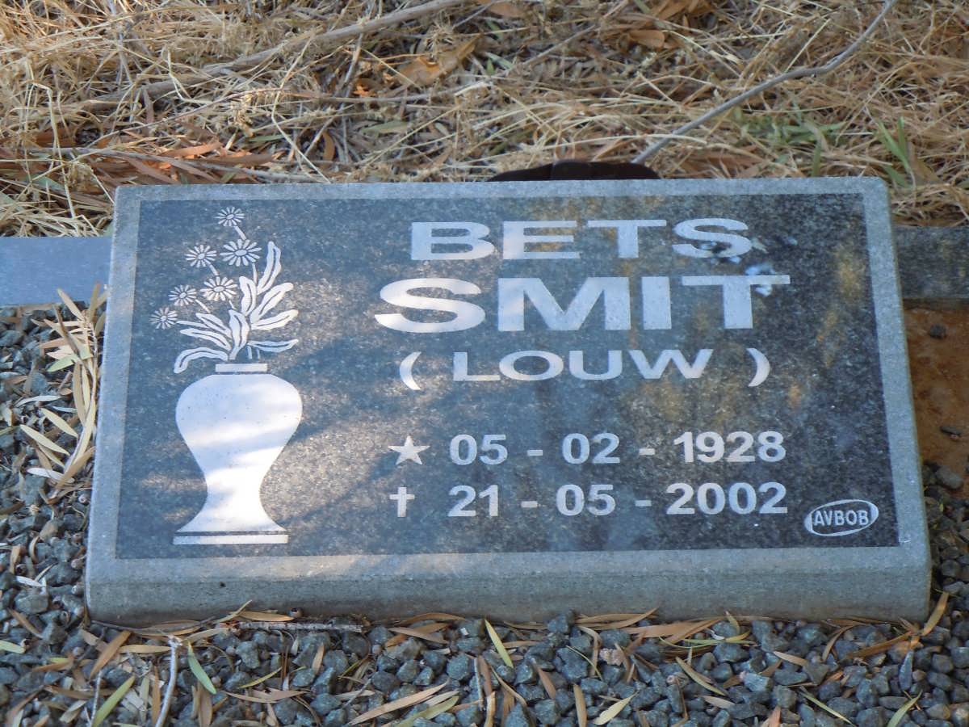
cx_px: 484
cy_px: 364
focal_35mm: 133
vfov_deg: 11.1
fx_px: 3723
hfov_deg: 14.8
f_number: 4.6
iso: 200
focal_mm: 24
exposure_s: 1/80
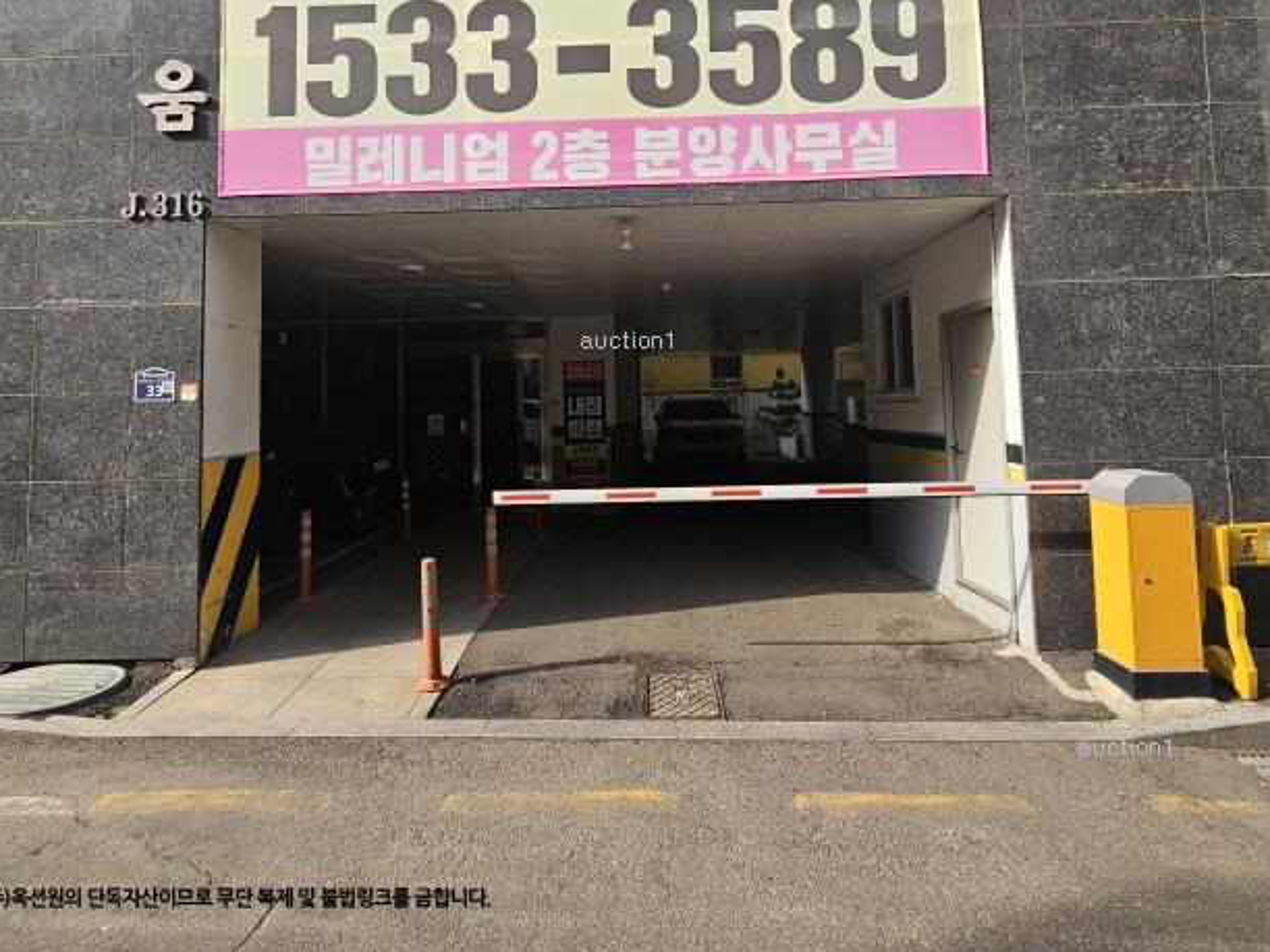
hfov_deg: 91.0
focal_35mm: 17
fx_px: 624
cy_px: 355
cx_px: 627
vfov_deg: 73.4
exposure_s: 1/814
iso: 64
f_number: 2.2
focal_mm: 2.2
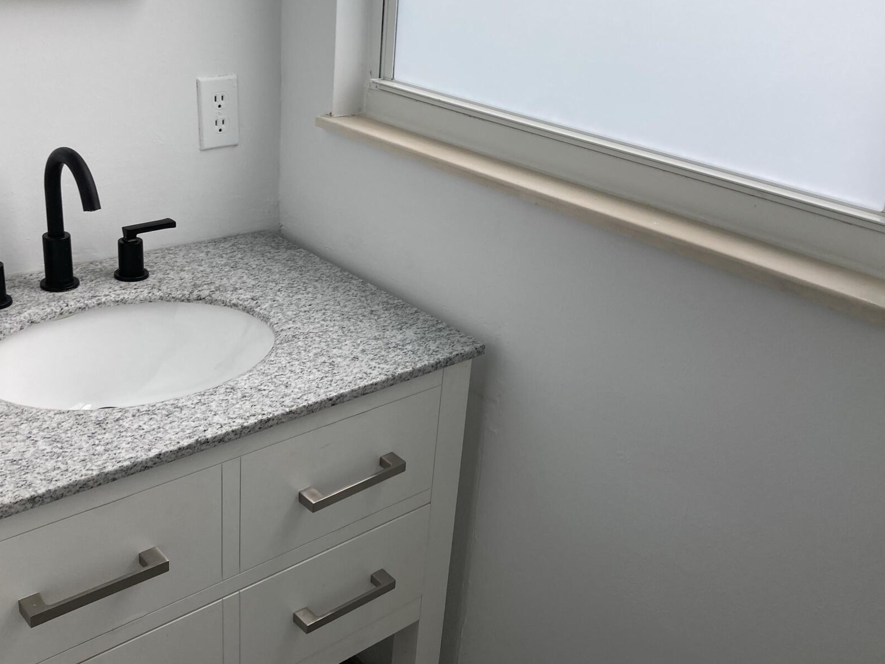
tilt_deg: -22.2
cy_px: 313
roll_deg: -5.3
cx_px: 406
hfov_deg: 51.3
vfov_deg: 39.6
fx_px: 920
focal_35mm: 36
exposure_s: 1/121
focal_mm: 3.99
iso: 40
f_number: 1.8
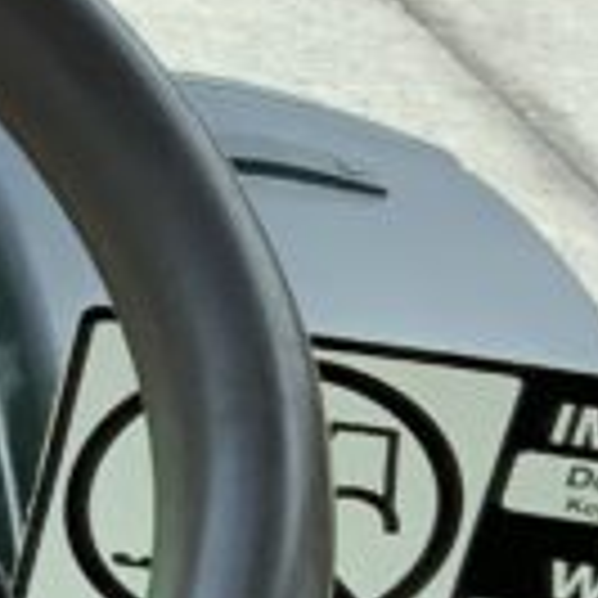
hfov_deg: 8.2
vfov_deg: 8.8
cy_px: 225
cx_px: -746
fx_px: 3870
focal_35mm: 198
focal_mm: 3
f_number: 1.8
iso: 16
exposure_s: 1/770
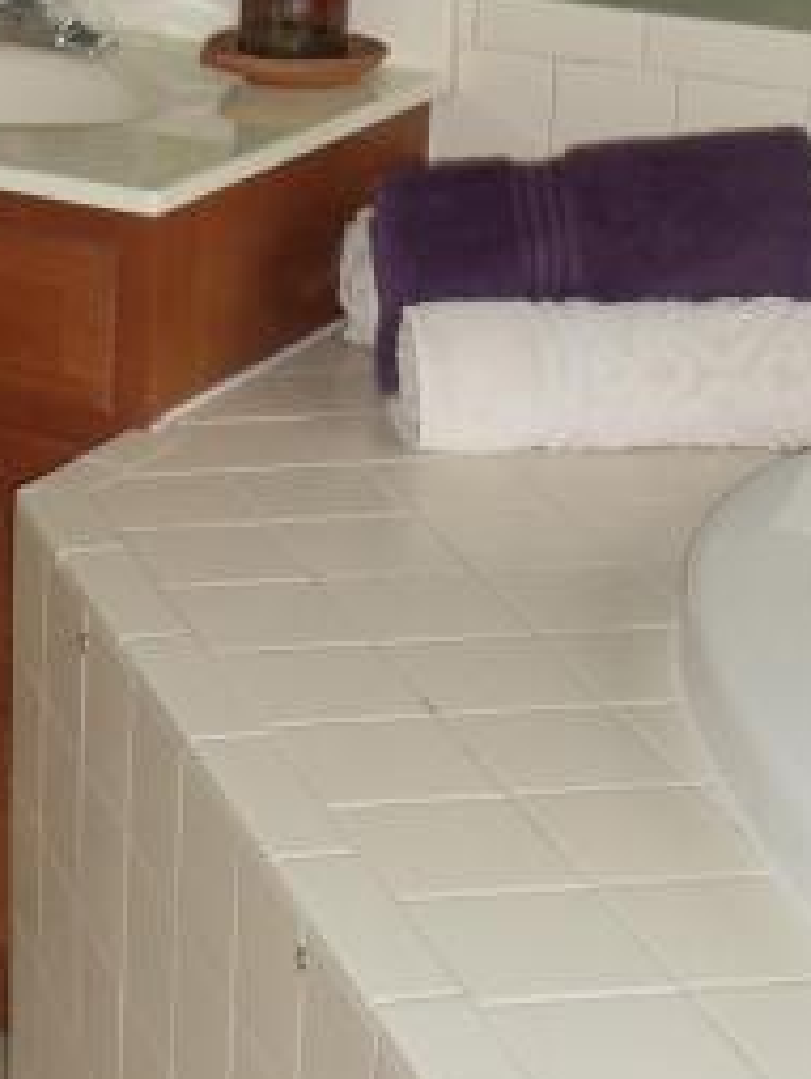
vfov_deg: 14.6
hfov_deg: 11.0
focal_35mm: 133
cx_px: -115
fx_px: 4148
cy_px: 51
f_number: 3.5
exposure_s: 1/30
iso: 200
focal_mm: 6
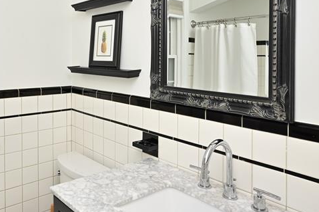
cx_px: 99
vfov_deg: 42.4
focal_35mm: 30
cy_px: 57
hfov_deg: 60.1
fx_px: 266
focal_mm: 14
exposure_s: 1/60
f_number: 11
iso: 160
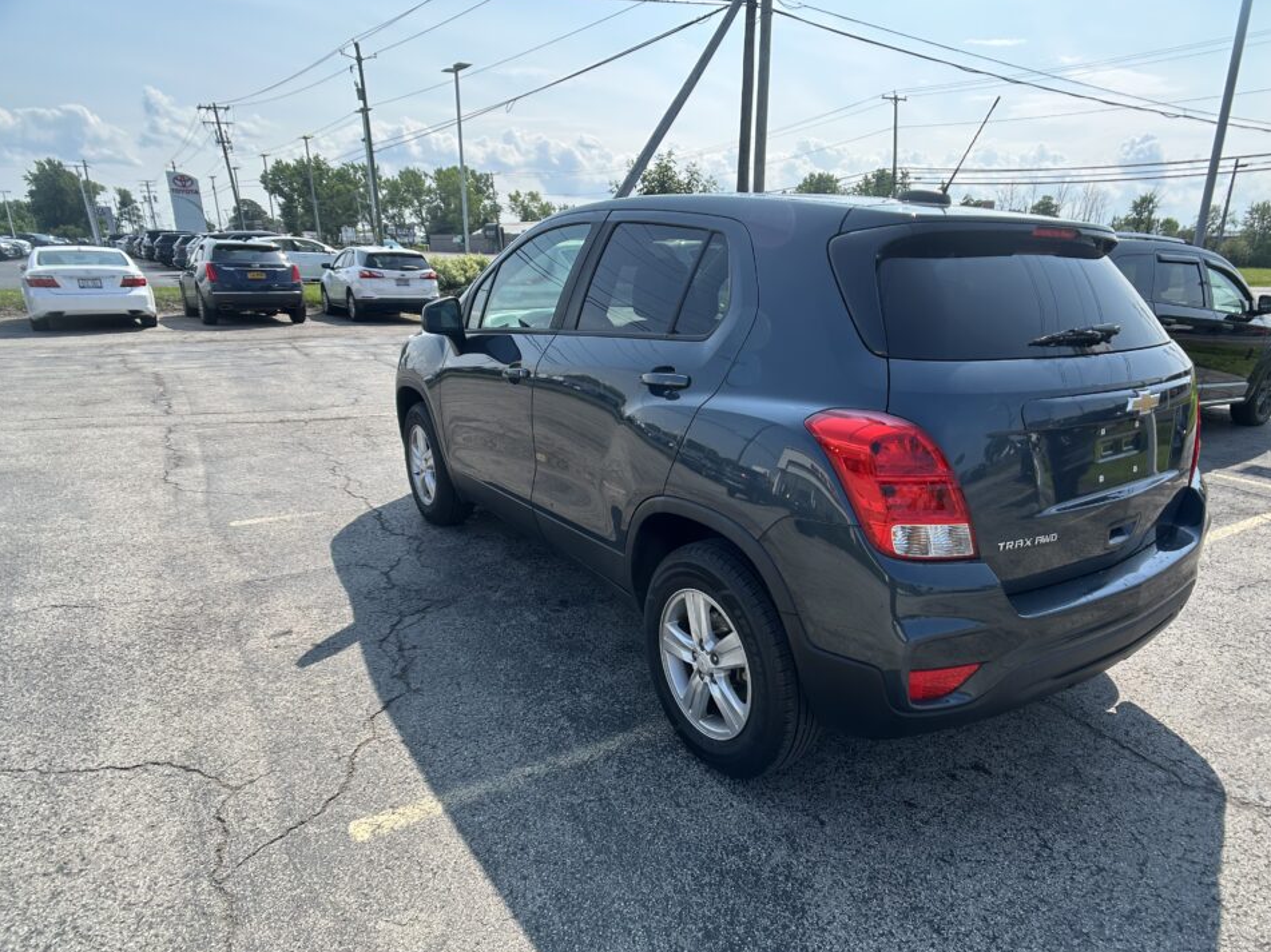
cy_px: 501
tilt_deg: -16.7
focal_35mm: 28
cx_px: 676
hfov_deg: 63.4
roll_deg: -0.4
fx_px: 1028
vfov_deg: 49.7
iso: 50
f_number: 1.5
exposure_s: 1/2123
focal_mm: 5.7
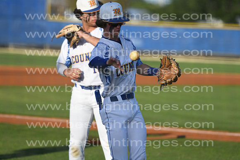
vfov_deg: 5.0
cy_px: 80
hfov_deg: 7.4
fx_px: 1850
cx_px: 120
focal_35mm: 278
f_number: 2.8
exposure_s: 1/2000
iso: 100
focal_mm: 185
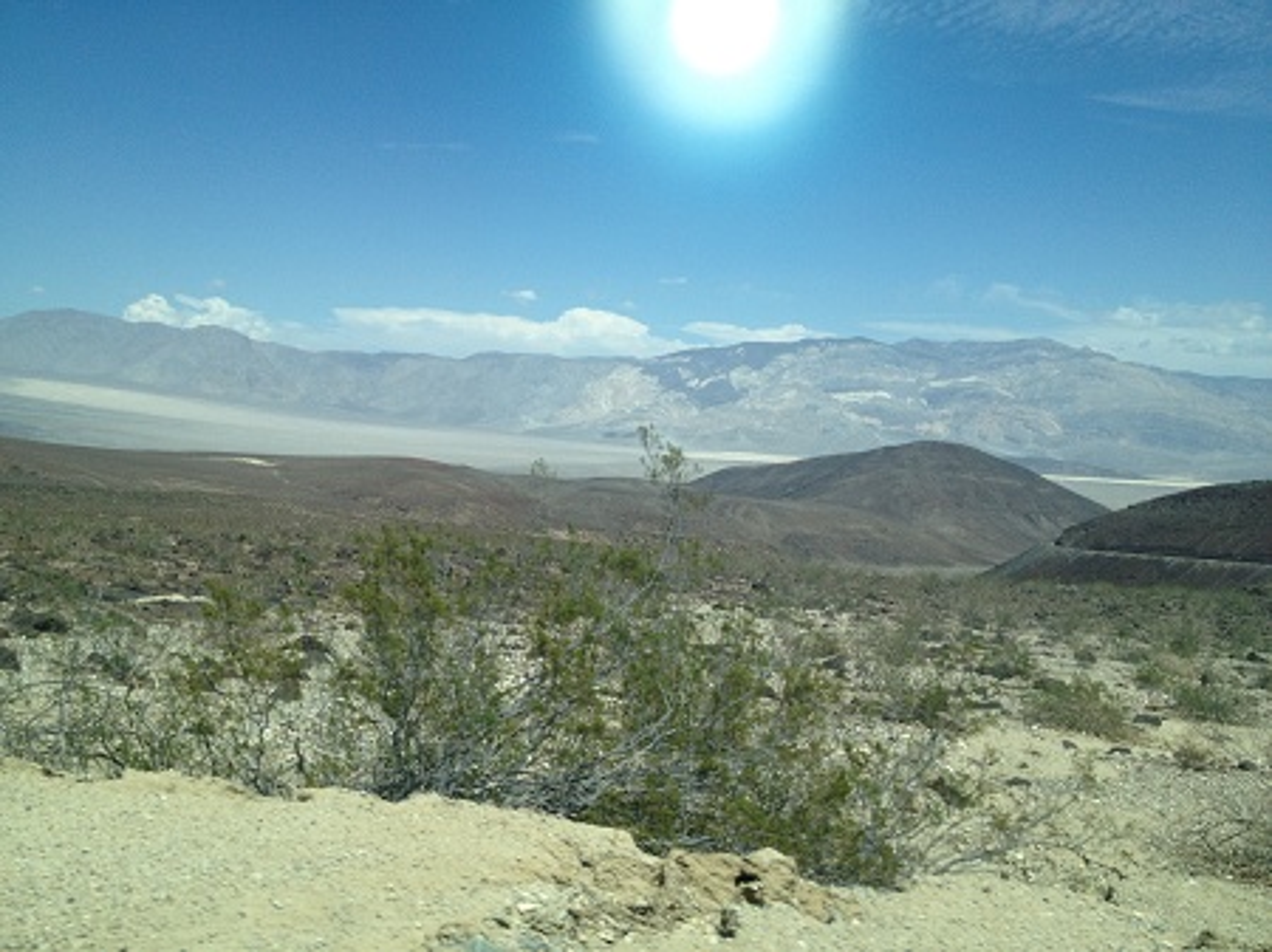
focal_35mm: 35
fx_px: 1285
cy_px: 476
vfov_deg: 40.7
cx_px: 636
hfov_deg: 52.7
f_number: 2.4
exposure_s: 1/1972
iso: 50
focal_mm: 4.28
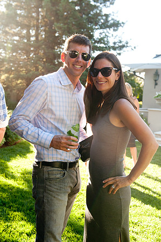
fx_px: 323
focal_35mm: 48
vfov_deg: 41.2
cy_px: 121
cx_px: 80
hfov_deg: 28.0
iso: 800
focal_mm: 48
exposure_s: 1/800
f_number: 4
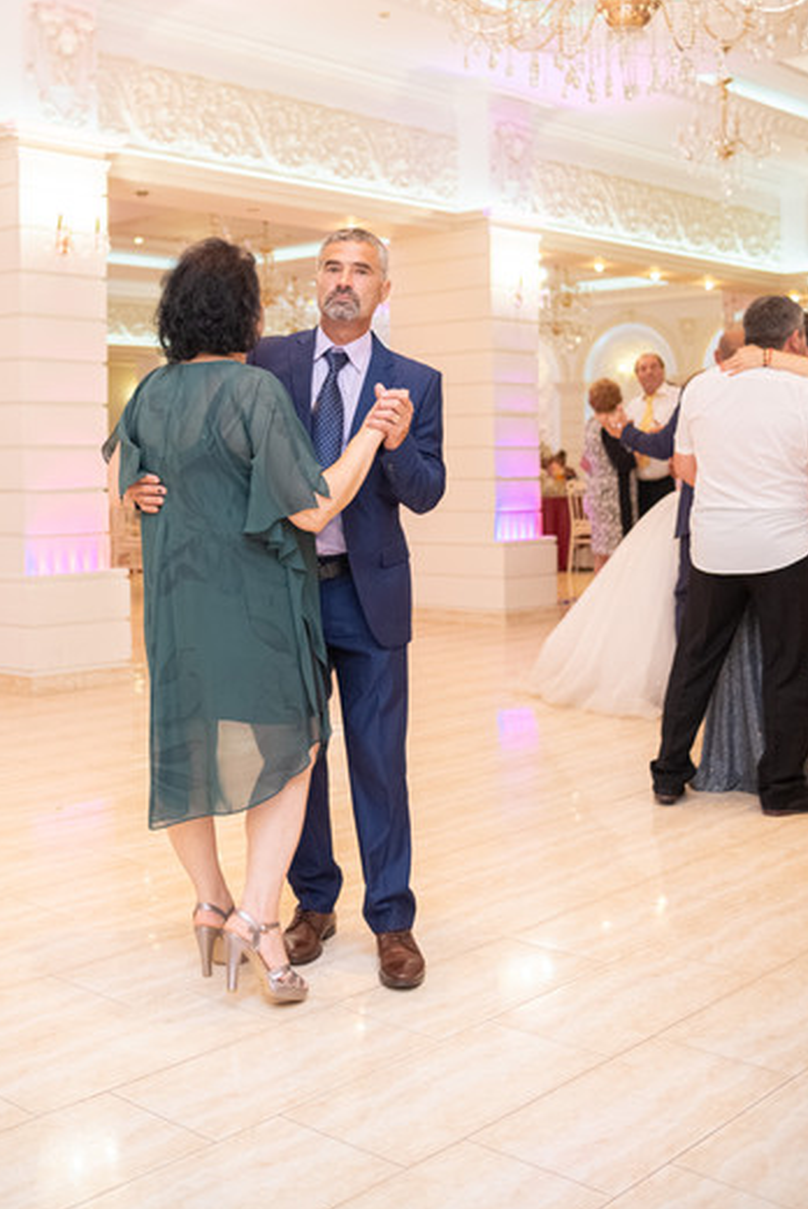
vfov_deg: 45.1
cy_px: 476
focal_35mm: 43
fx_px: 1446
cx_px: 329
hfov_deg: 31.2
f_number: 2
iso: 2000
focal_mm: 23
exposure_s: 1/125
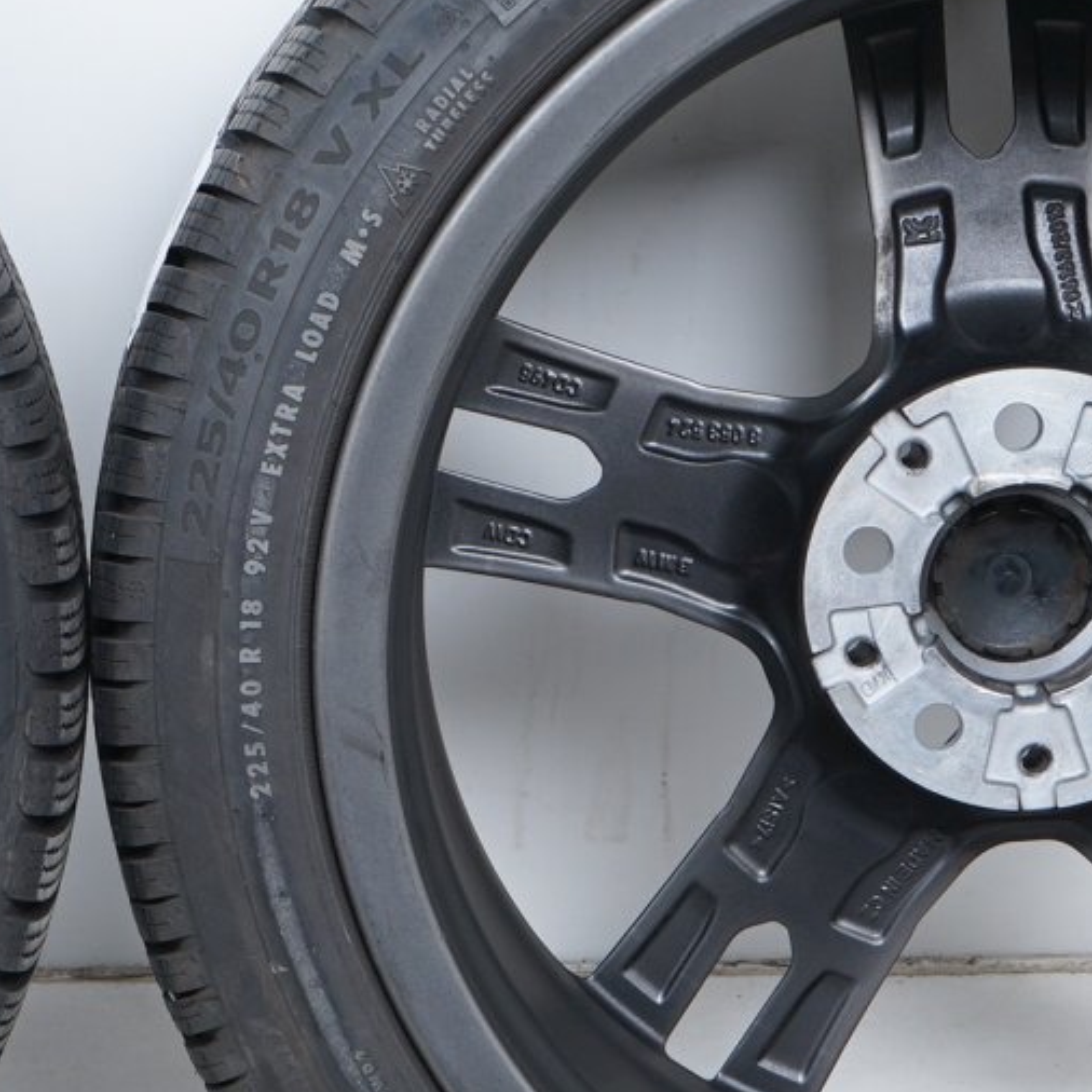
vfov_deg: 13.5
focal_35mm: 129
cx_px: 119
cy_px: 525
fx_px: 4604
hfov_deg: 13.4
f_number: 7.1
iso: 250
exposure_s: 1/125
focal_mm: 40
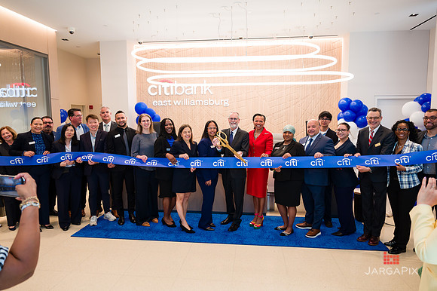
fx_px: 292
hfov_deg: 73.6
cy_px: 146
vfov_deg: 52.9
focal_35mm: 24
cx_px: 218
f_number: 4
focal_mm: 24
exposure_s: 1/200
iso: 800
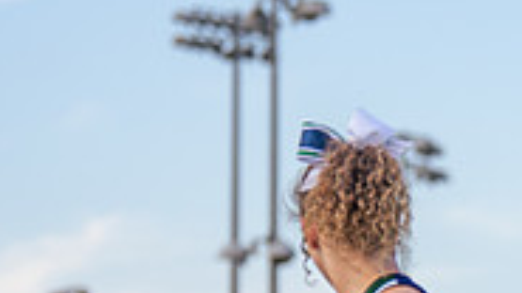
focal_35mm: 420
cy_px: 545
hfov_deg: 5.1
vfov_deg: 2.9
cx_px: 774
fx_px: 5813
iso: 500
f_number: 2.8
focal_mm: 95
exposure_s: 1/2500
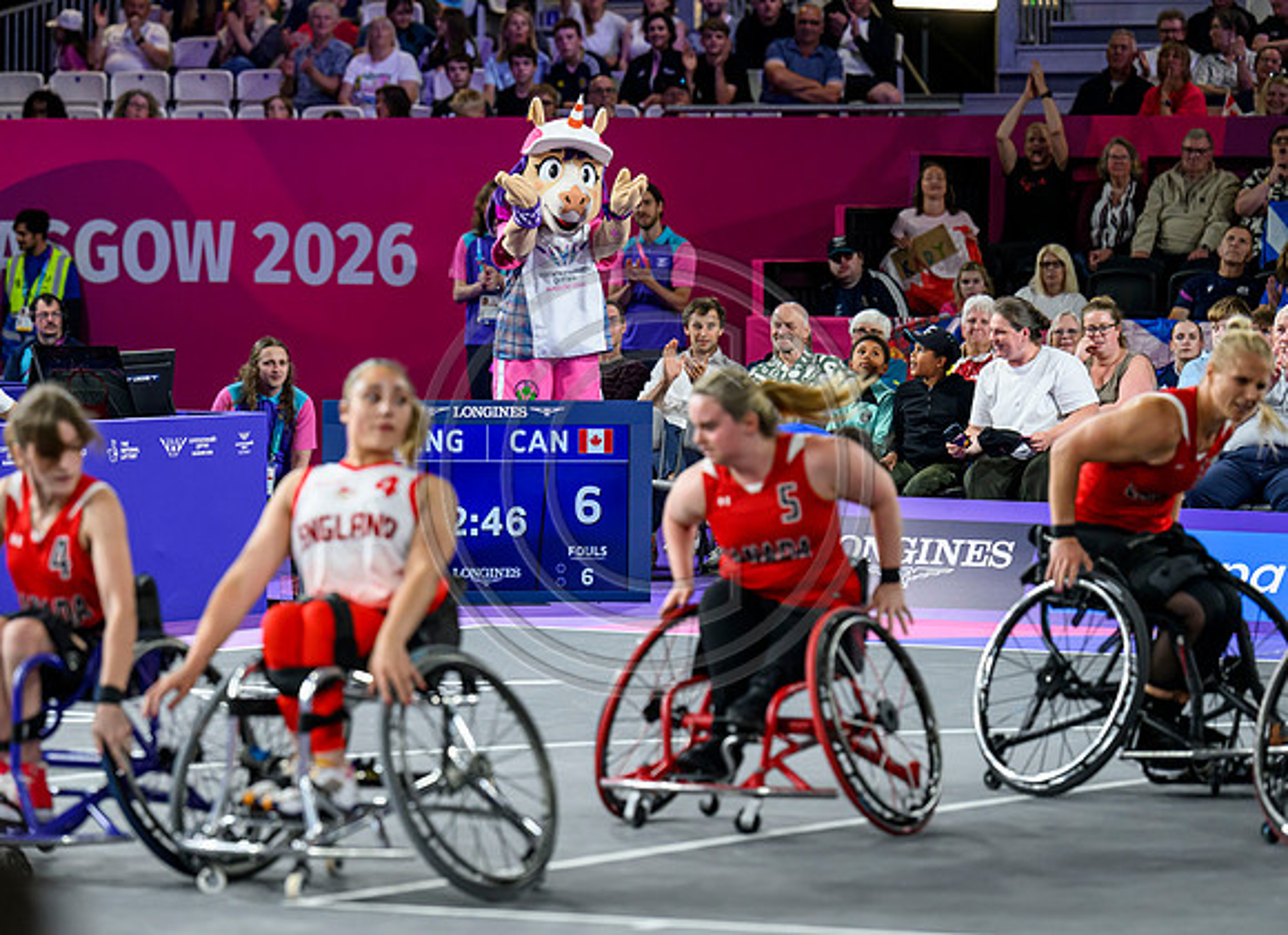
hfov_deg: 10.3
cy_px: 394
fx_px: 7157
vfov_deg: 7.5
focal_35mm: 195
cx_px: 554
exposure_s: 1/1600
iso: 2500
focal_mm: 150
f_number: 3.2
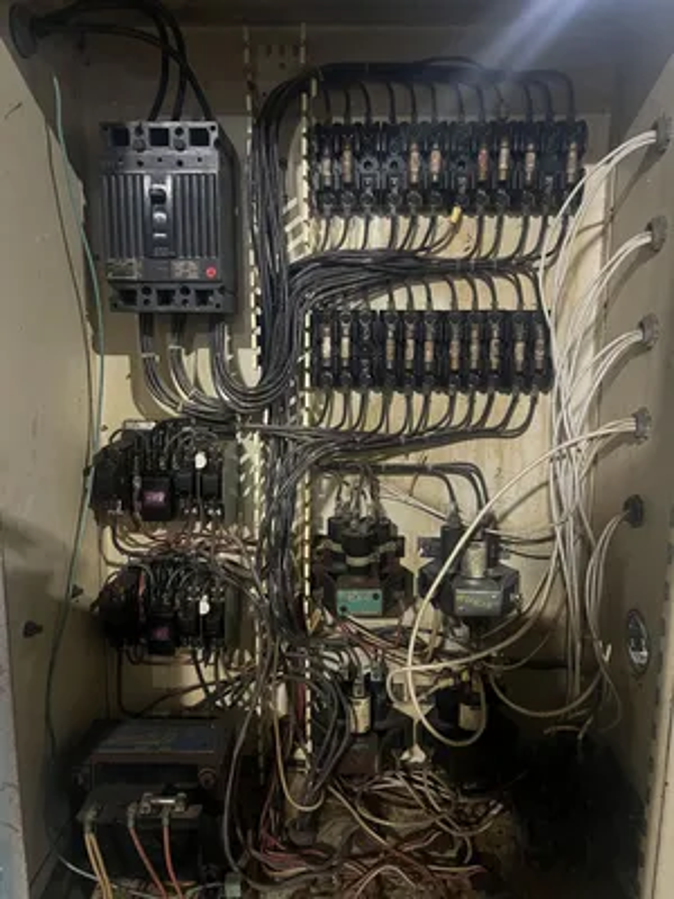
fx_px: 675
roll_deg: -0.8
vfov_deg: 67.3
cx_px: 337
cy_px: 450
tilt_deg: -7.6
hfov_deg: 53.1
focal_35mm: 26
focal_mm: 5.7
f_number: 1.5
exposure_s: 1/30
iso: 640
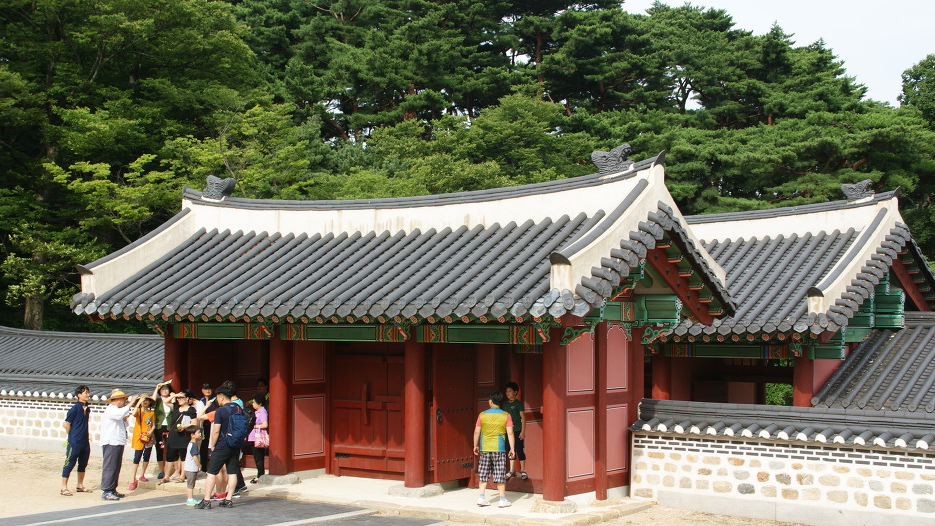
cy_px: 282
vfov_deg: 21.6
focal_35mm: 56
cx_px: 468
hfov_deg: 37.5
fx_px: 1377
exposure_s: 1/80
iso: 100
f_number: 10
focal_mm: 35
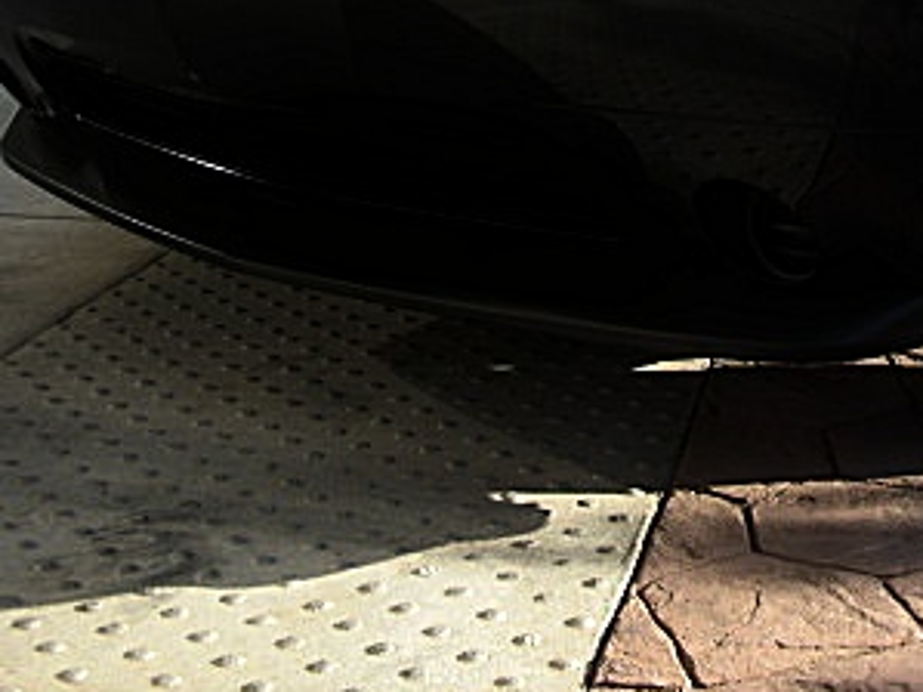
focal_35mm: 77
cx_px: 840
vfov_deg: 18.7
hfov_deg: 24.6
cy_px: 34
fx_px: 2052
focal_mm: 6.3
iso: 50
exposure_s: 1/250
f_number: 2.8
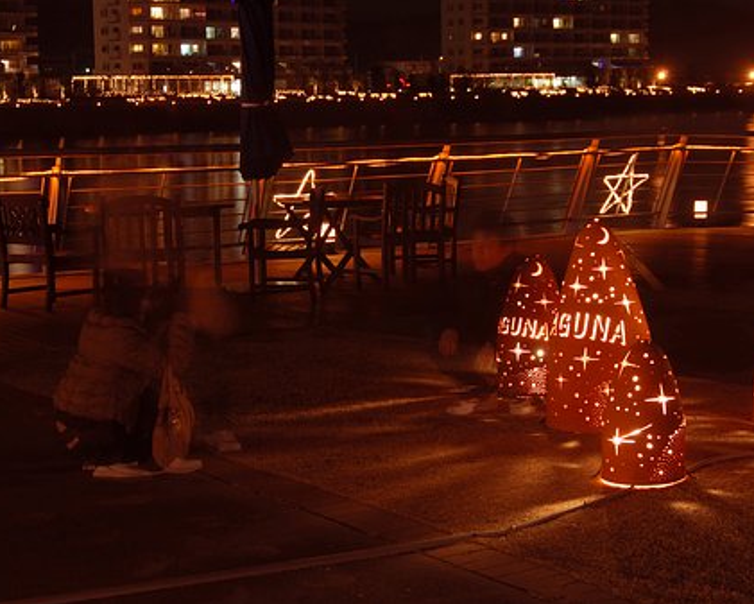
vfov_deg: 21.3
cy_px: 303
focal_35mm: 72
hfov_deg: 26.4
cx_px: 381
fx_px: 1607
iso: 100
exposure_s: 8
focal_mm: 42
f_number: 7.1
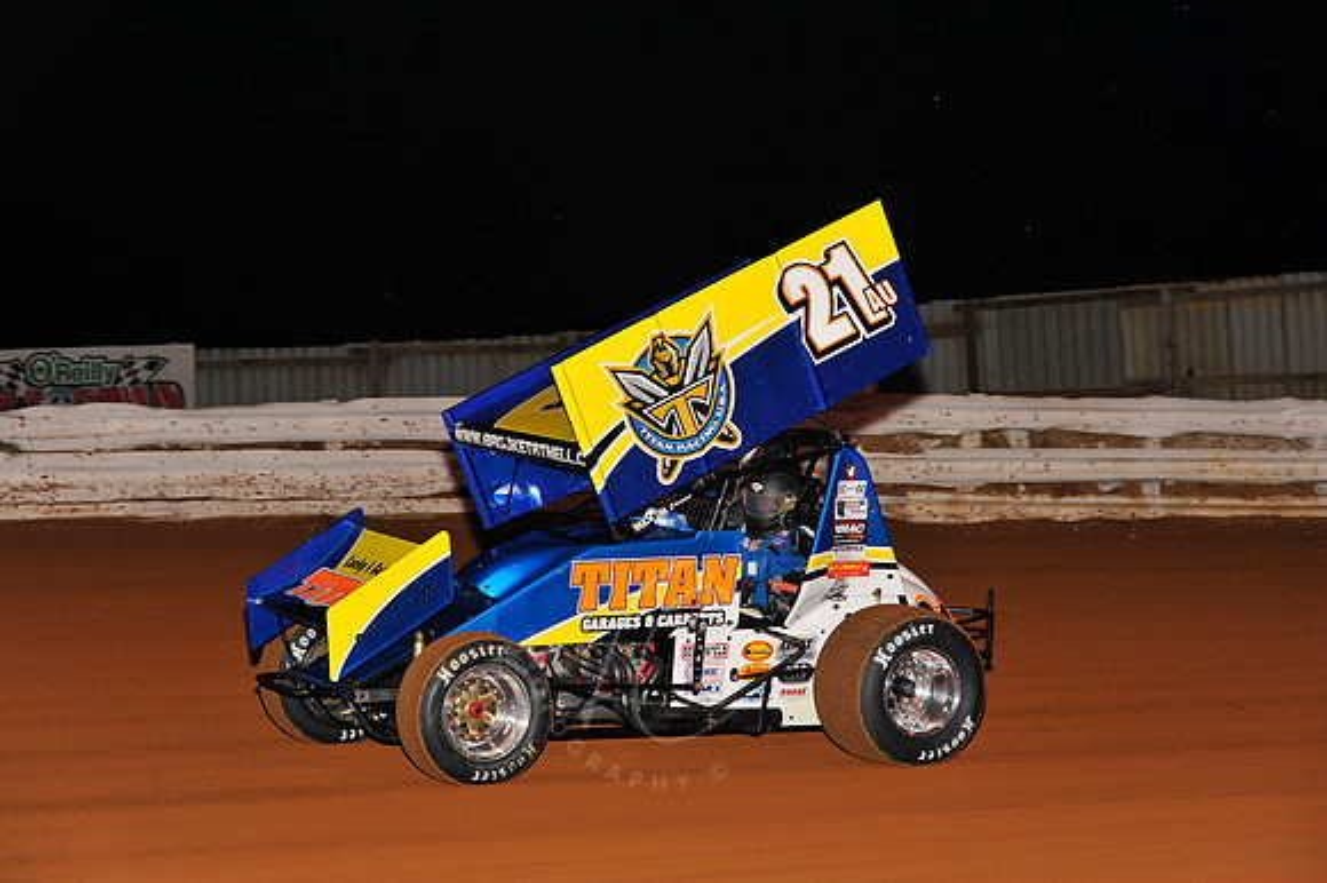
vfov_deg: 13.7
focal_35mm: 100
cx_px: 664
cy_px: 442
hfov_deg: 20.4
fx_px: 3684
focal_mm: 100
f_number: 5.6
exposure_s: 1/250
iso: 500
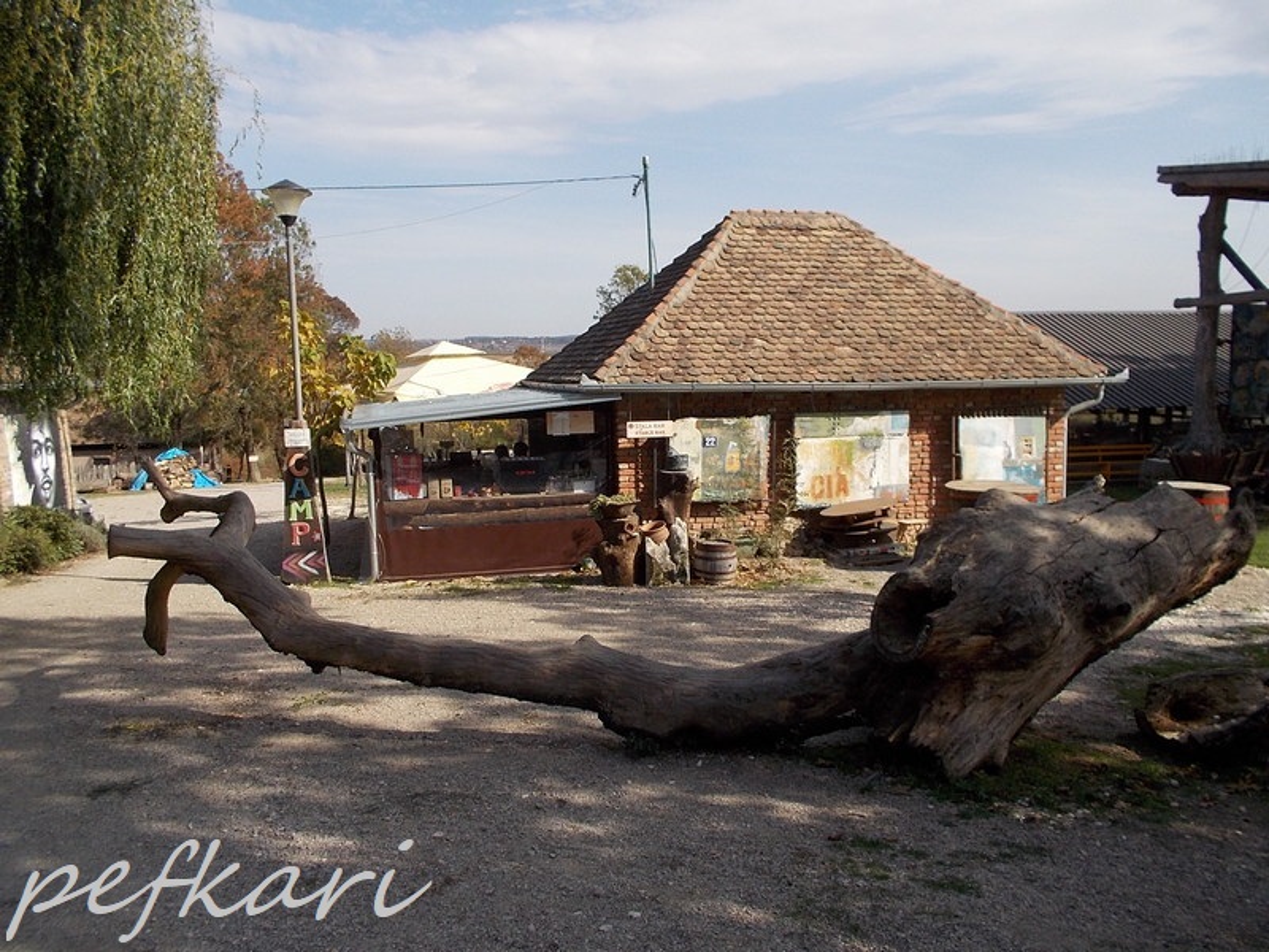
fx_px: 1063
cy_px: 476
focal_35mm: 29
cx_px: 634
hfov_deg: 61.7
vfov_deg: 48.2
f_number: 3.3
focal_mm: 4.1
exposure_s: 1/800
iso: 80
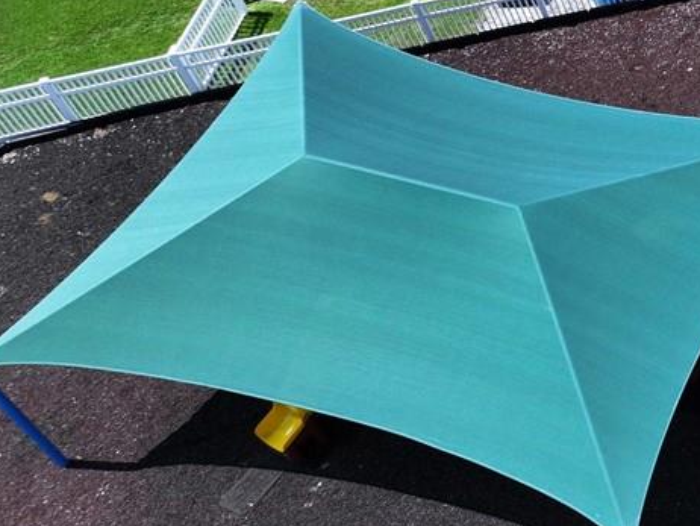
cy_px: -89
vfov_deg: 17.1
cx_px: 1203
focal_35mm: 83
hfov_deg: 18.9
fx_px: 1679
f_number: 3.2
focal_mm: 12.29
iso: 100
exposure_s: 1/400
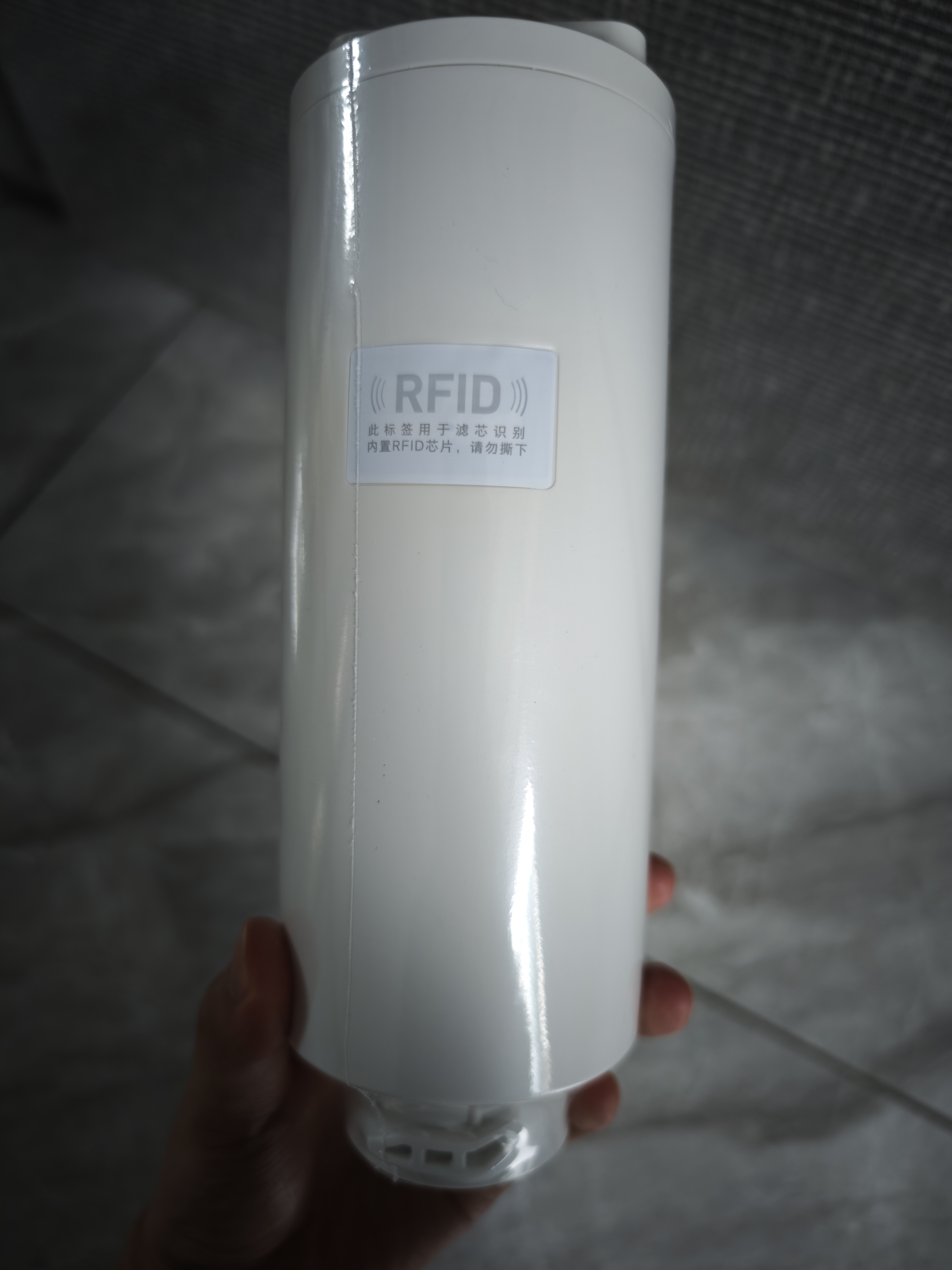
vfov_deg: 73.9
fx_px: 843
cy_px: 635
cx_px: 476
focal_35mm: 23
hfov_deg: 58.9
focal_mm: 8.72
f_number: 1.63
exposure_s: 1/42.4
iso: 1000
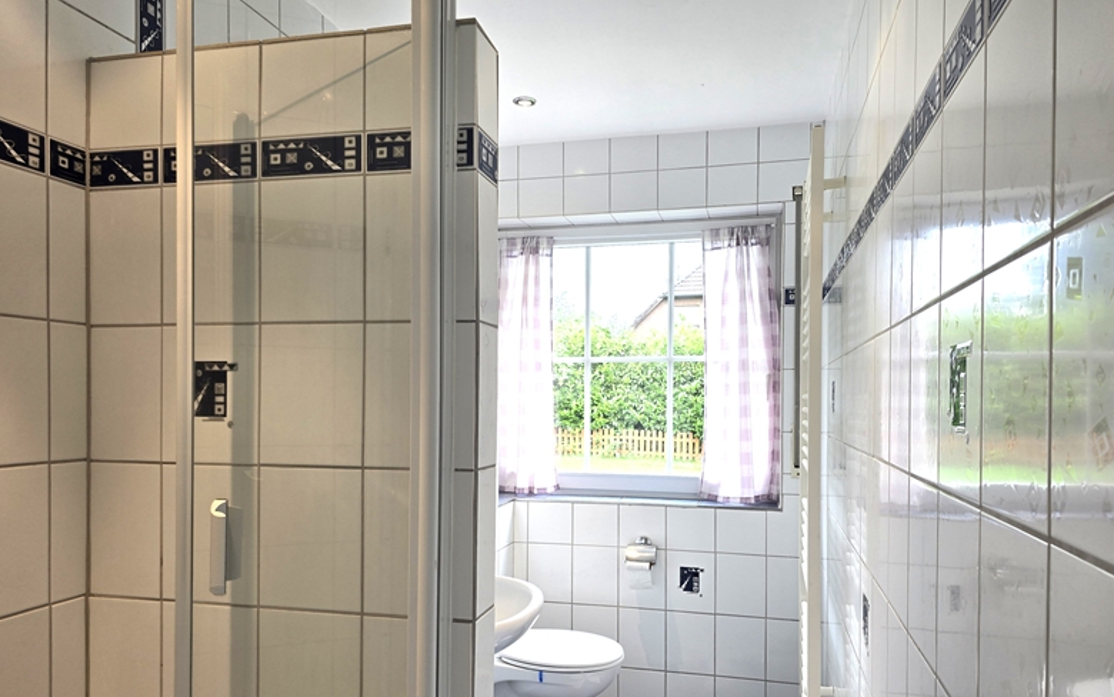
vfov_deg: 49.1
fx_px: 759
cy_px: 411
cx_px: 567
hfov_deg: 72.5
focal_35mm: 25
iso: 32
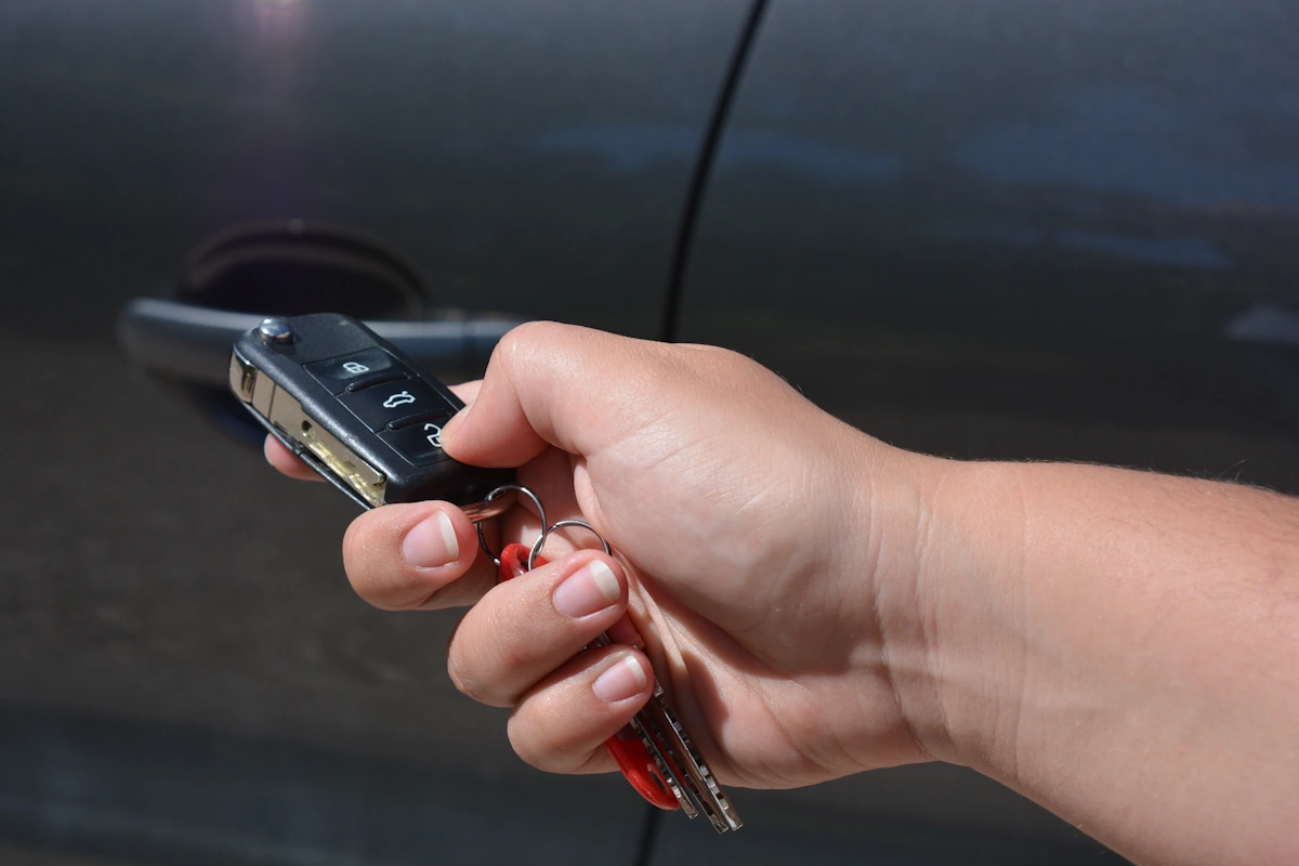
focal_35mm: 82
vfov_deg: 16.6
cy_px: 433
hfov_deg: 24.6
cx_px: 650
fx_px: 2977
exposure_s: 1/320
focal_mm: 55
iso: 100
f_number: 8
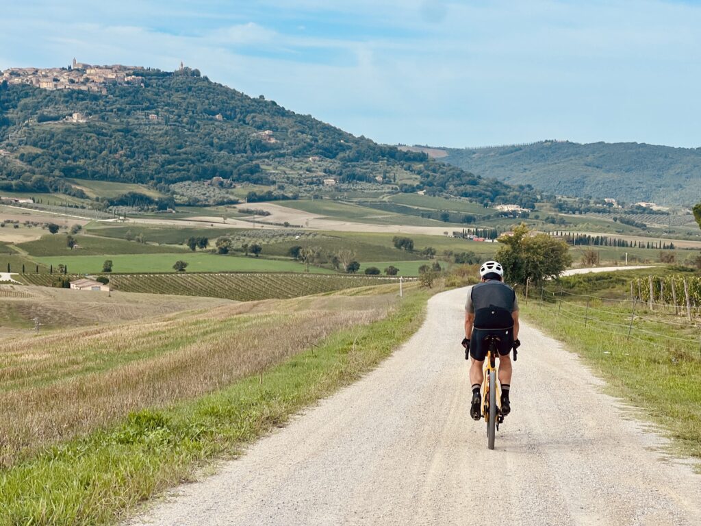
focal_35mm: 77
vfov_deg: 19.1
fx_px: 1559
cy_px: 263
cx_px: 350
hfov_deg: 25.3
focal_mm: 9
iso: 32
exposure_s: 1/690
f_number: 2.8
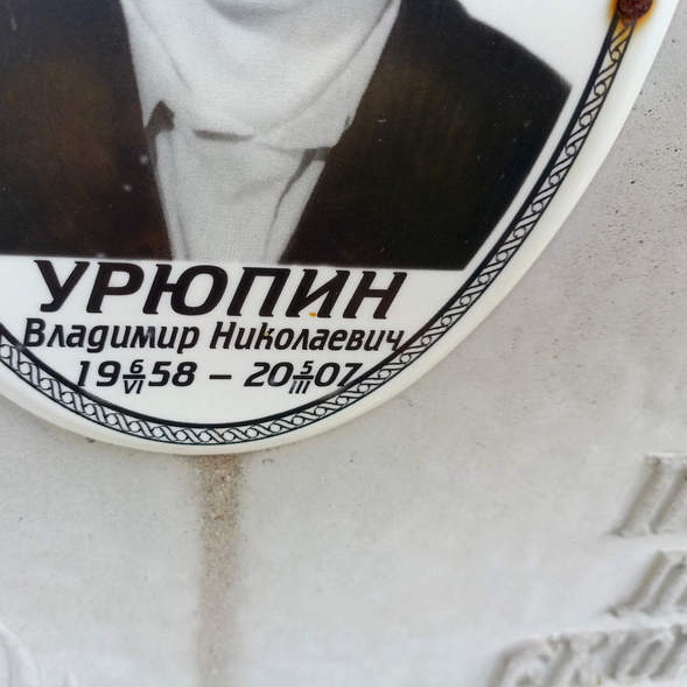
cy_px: 338
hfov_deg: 53.5
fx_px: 674
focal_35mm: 30
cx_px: 261
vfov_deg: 54.0
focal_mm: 4.76
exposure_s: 1/260
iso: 108
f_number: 1.69
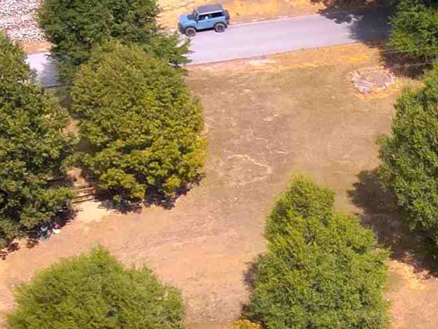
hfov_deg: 15.8
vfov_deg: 12.5
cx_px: 697
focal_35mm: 112
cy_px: 511
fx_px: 1418
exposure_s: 1/1250
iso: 100
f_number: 2.8
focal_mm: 4.4
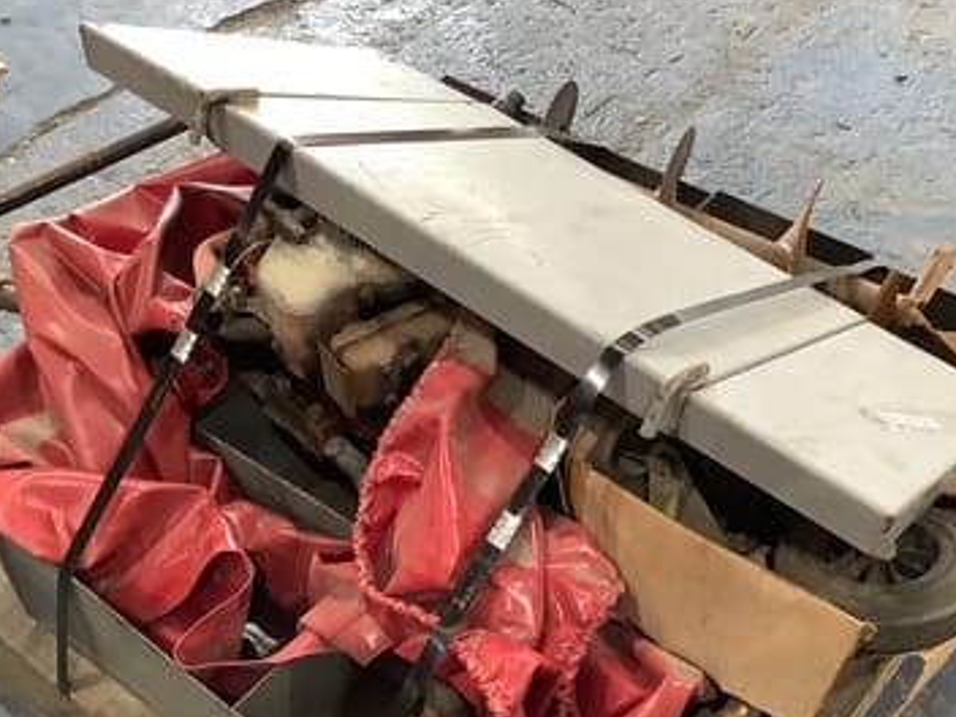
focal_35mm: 44
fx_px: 1215
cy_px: 493
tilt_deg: -49.2
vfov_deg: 32.5
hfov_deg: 42.9
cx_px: 516
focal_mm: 3.3
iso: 250
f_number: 2.4
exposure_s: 1/60
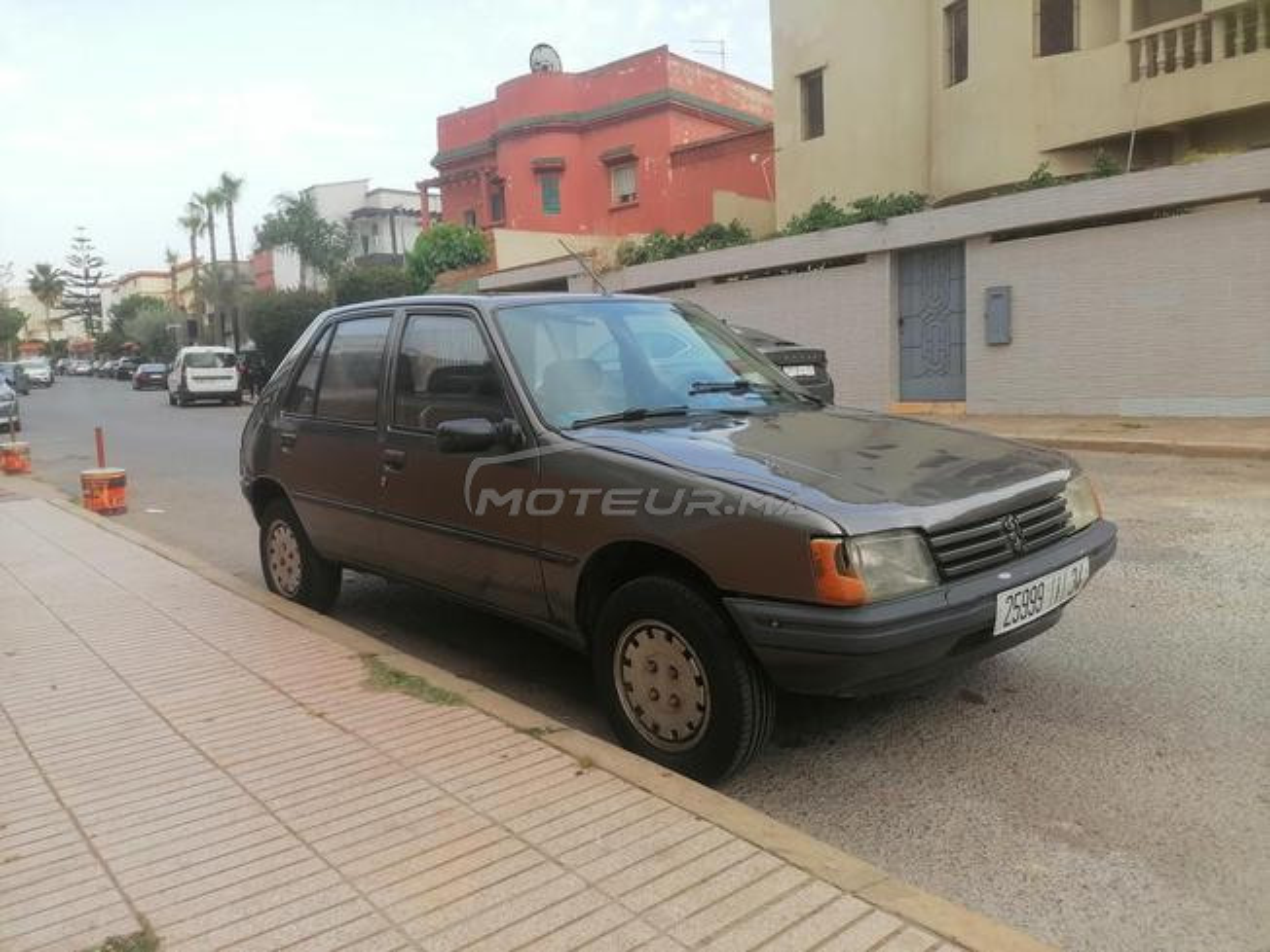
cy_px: 476
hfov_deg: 65.3
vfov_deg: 51.4
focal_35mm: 27
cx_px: 635
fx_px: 991
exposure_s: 1/162
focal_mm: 5.3
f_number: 1.8
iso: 50
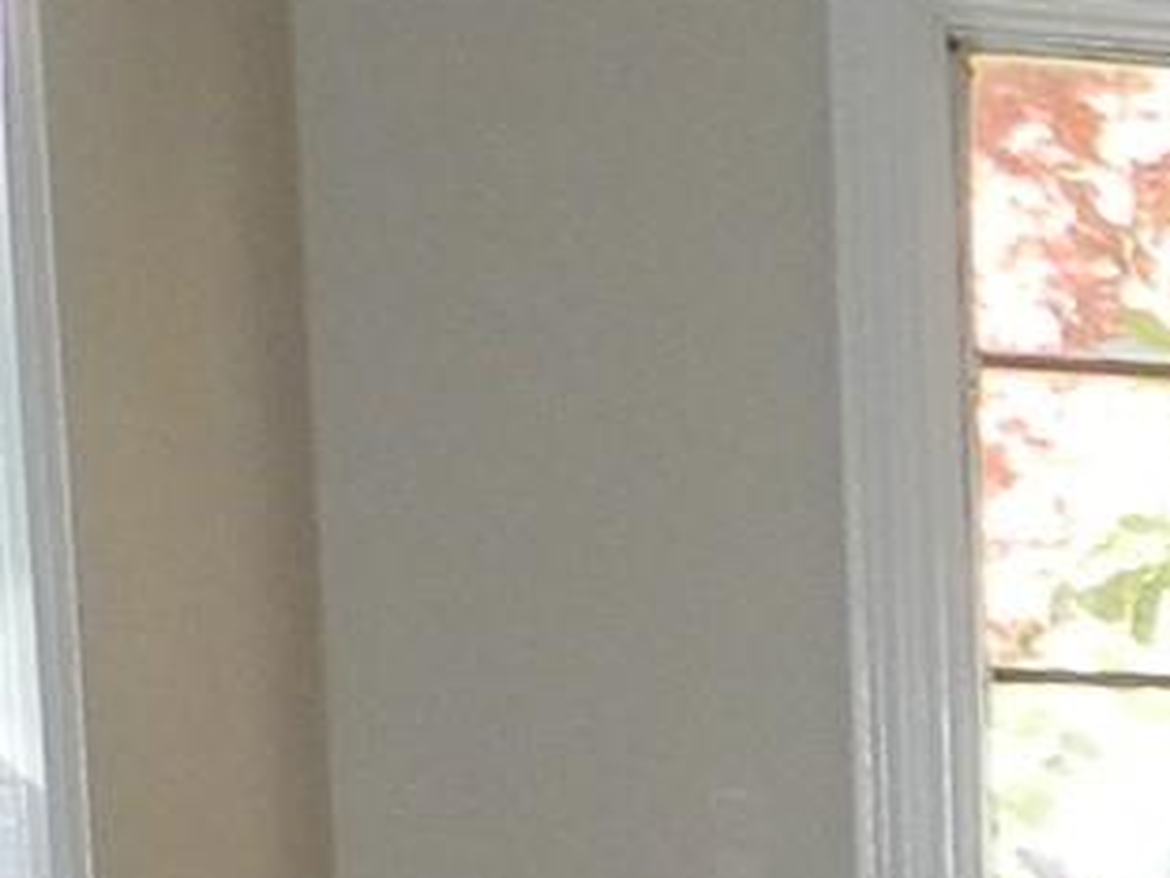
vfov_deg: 9.4
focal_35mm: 151
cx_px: 3476
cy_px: 1595
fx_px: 5104
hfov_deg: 9.9
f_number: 3.4
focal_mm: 4
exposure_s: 1/50
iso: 200
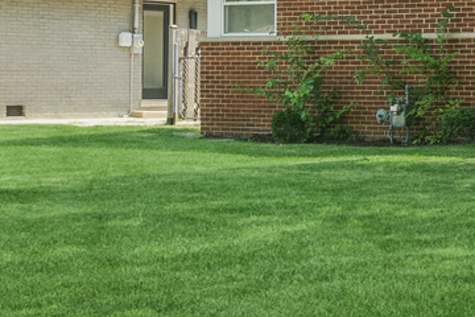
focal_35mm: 99
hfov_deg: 18.3
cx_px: 712
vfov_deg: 13.7
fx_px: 1306
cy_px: 37
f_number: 8
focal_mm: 15
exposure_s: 1/60
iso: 200
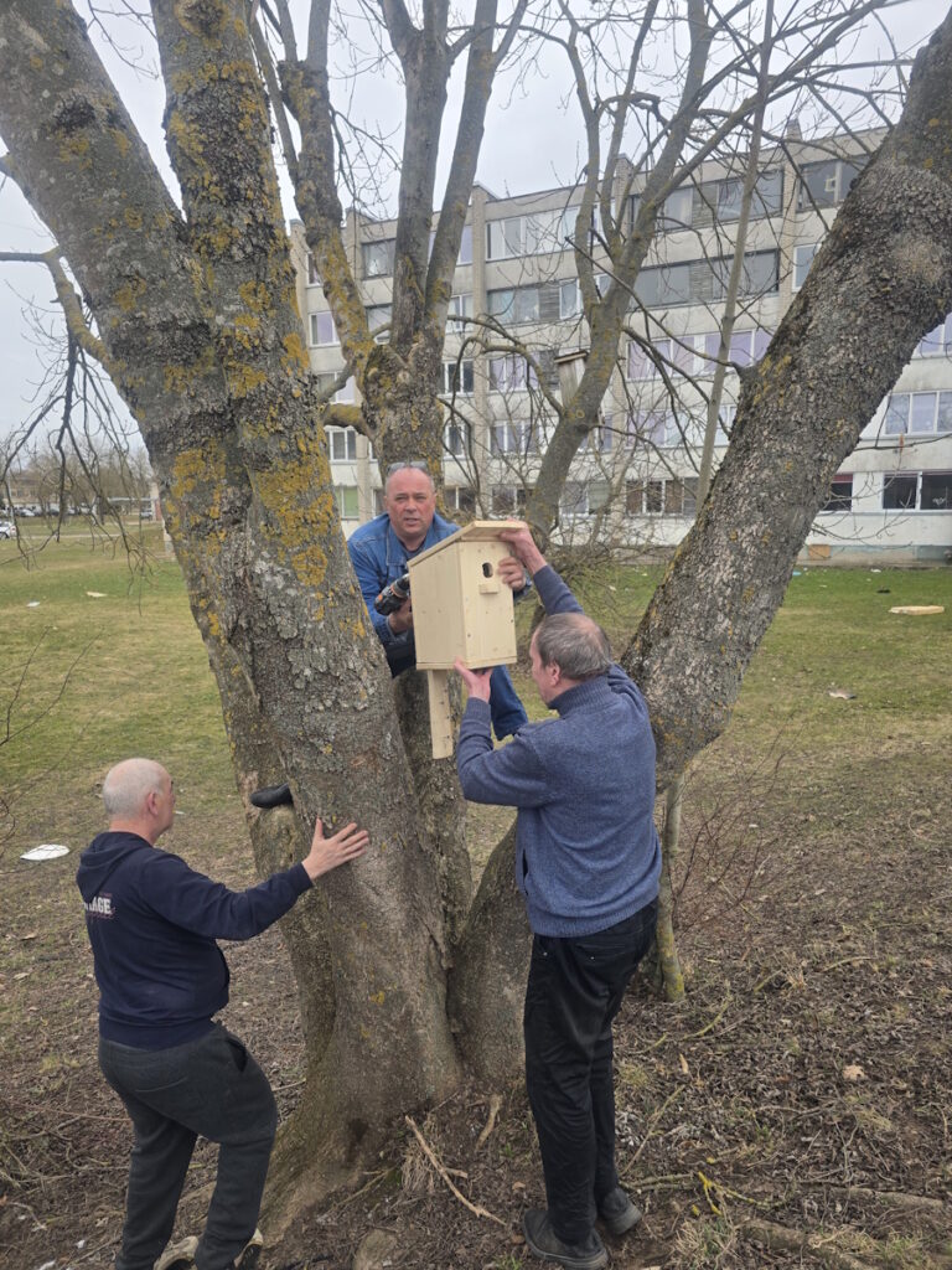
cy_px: 635
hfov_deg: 58.9
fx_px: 843
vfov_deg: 73.9
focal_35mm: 23
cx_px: 476
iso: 12
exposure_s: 1/295
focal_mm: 6.3
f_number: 1.7
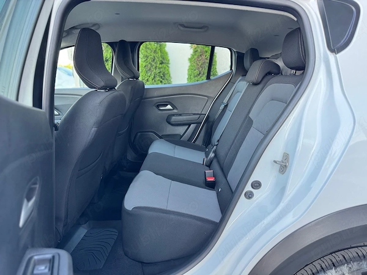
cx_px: 184
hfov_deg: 71.6
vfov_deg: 56.8
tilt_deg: -13.6
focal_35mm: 24
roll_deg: +0.0
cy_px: 138
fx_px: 254
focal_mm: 6.76
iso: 160
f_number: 1.78
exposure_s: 1/121
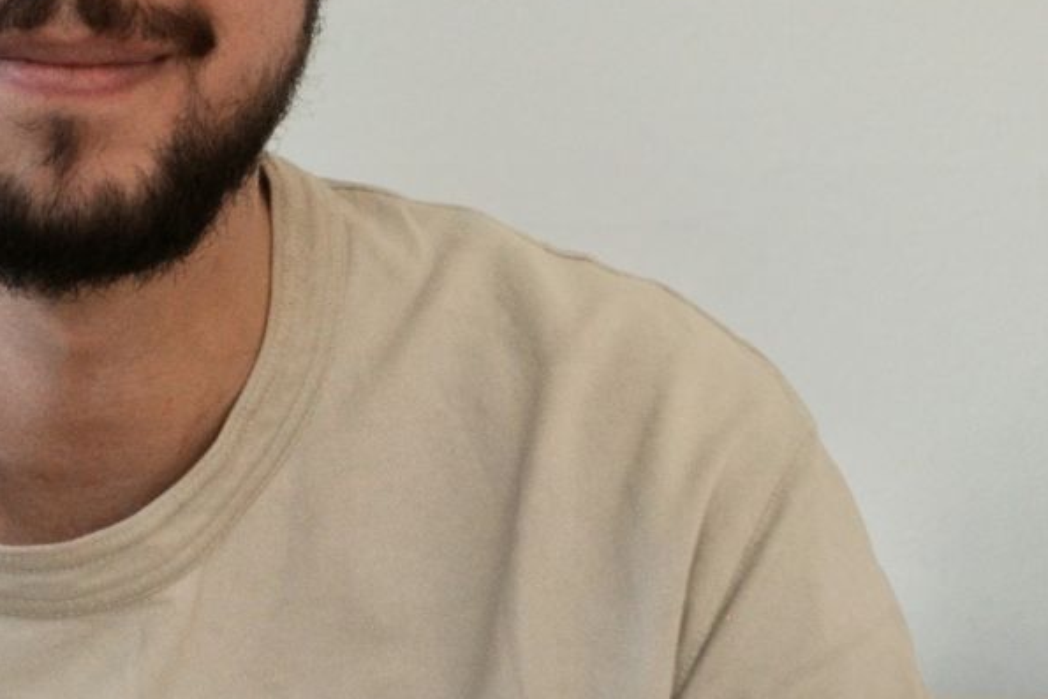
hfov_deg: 12.7
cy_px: -177
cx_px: 92
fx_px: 4688
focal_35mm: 161
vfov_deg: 8.4
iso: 720
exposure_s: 1/125
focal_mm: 32
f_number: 4.8
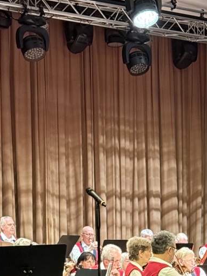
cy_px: 361
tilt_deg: -3.8
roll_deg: +0.7
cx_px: 207
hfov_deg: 10.4
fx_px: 1125
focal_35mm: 141
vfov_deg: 13.5
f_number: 1.78
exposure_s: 1/33
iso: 500
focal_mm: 6.76
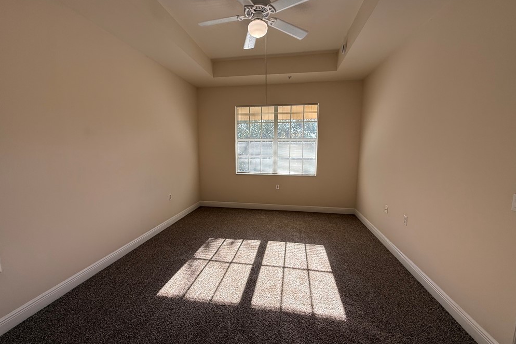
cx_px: 254
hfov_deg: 100.4
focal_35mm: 15
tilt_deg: -7.0
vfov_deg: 77.3
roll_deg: -0.2
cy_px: 175
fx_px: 215
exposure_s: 1/100
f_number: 2.2
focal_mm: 2.22
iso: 64
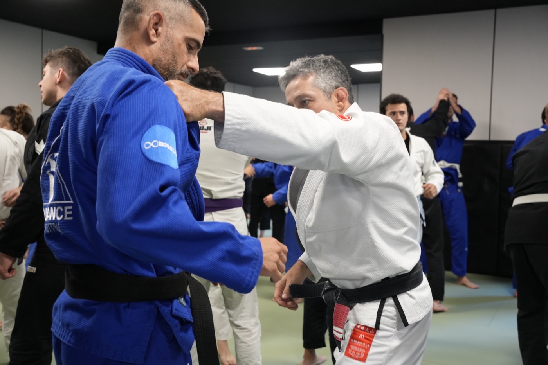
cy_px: 182
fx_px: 589
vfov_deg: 34.4
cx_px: 274
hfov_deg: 49.9
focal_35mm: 39
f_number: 5
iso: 4000
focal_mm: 38.7
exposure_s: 1/100
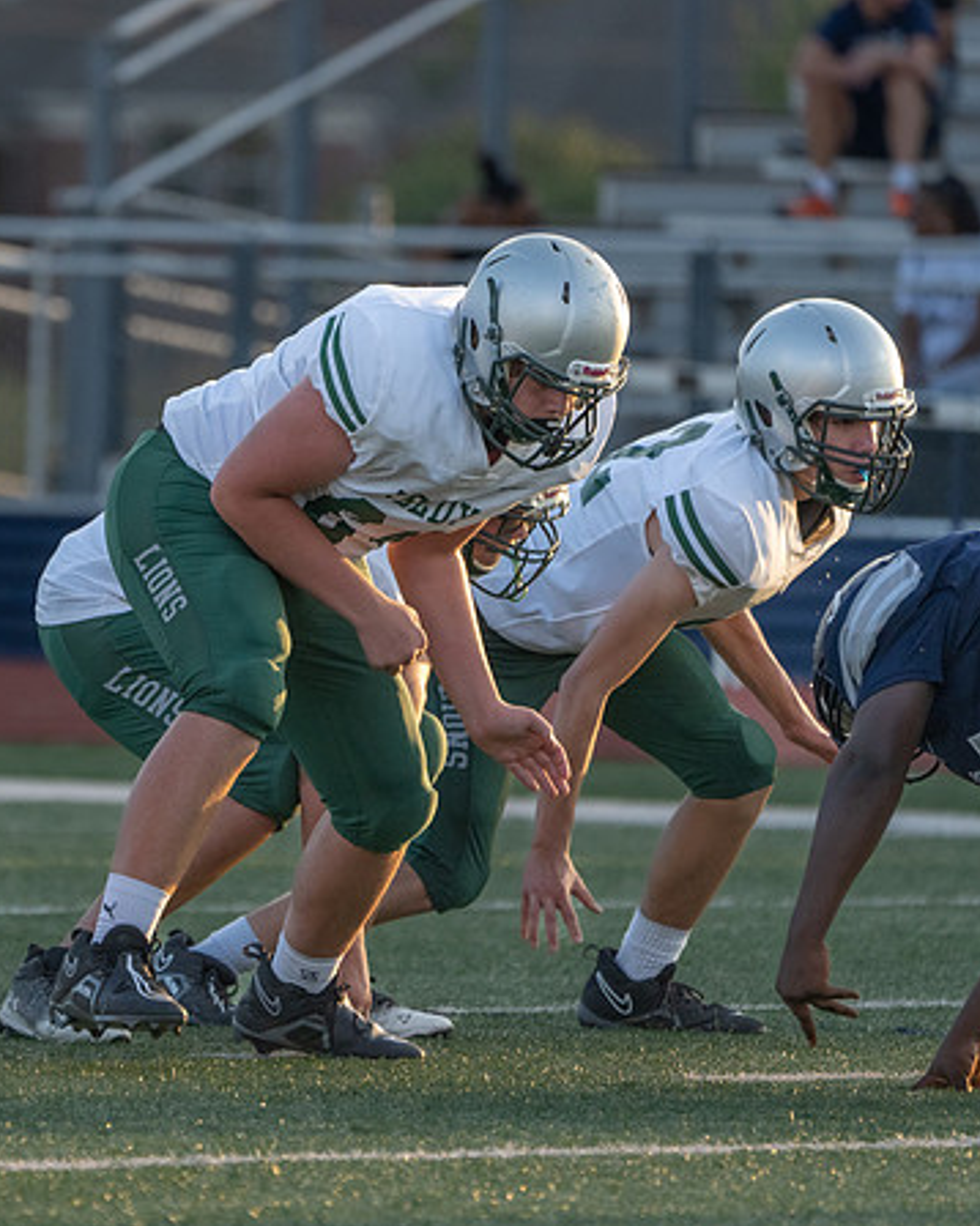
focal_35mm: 722
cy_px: 593
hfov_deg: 2.1
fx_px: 26194
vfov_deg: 2.7
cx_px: 190
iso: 1000
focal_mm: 400
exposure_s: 1/1000
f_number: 5.6
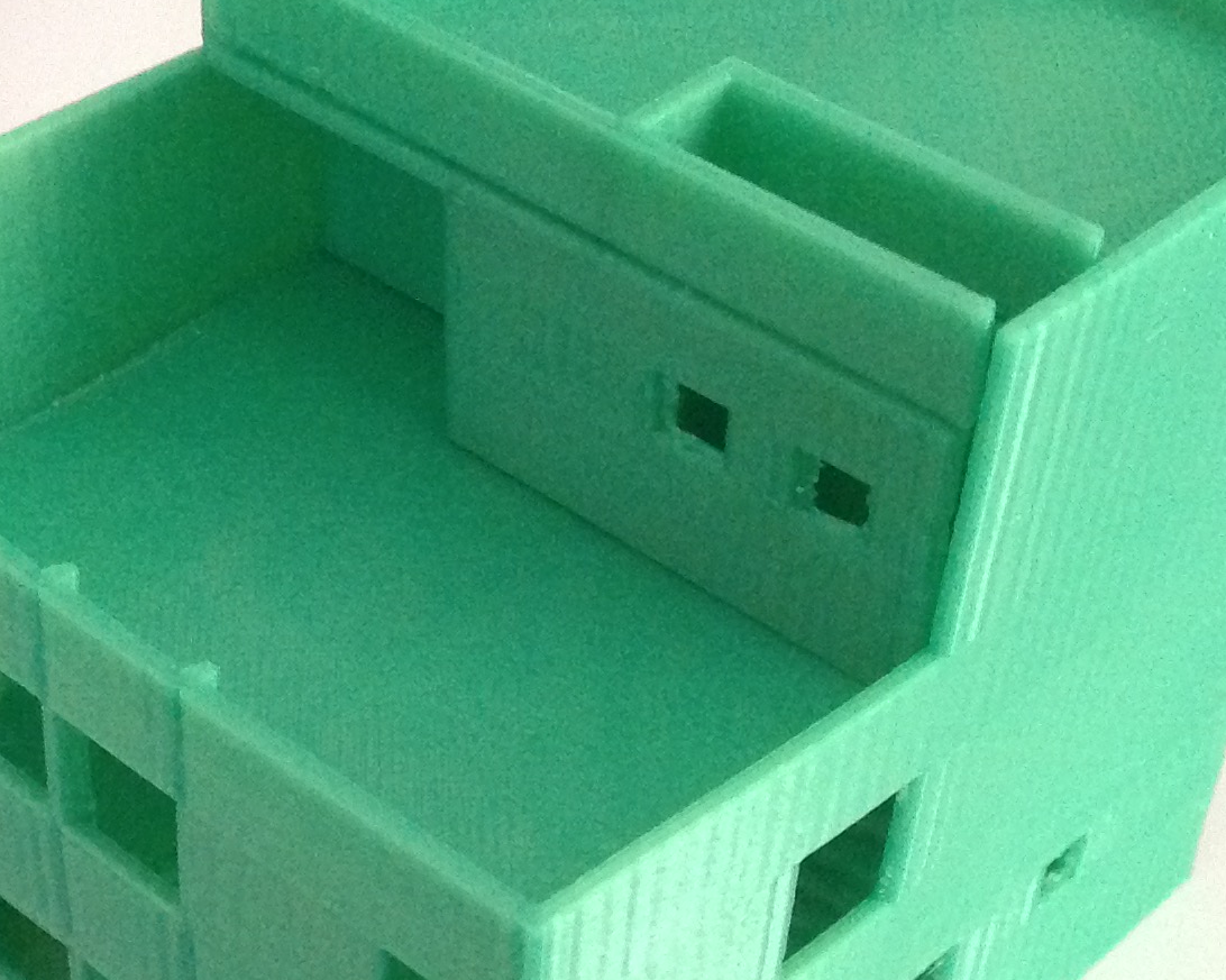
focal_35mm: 81
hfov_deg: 23.5
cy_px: 659
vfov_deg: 18.9
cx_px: 458
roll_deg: -0.6
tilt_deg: -39.9
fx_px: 2938
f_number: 2.4
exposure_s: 1/15
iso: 400
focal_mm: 4.28
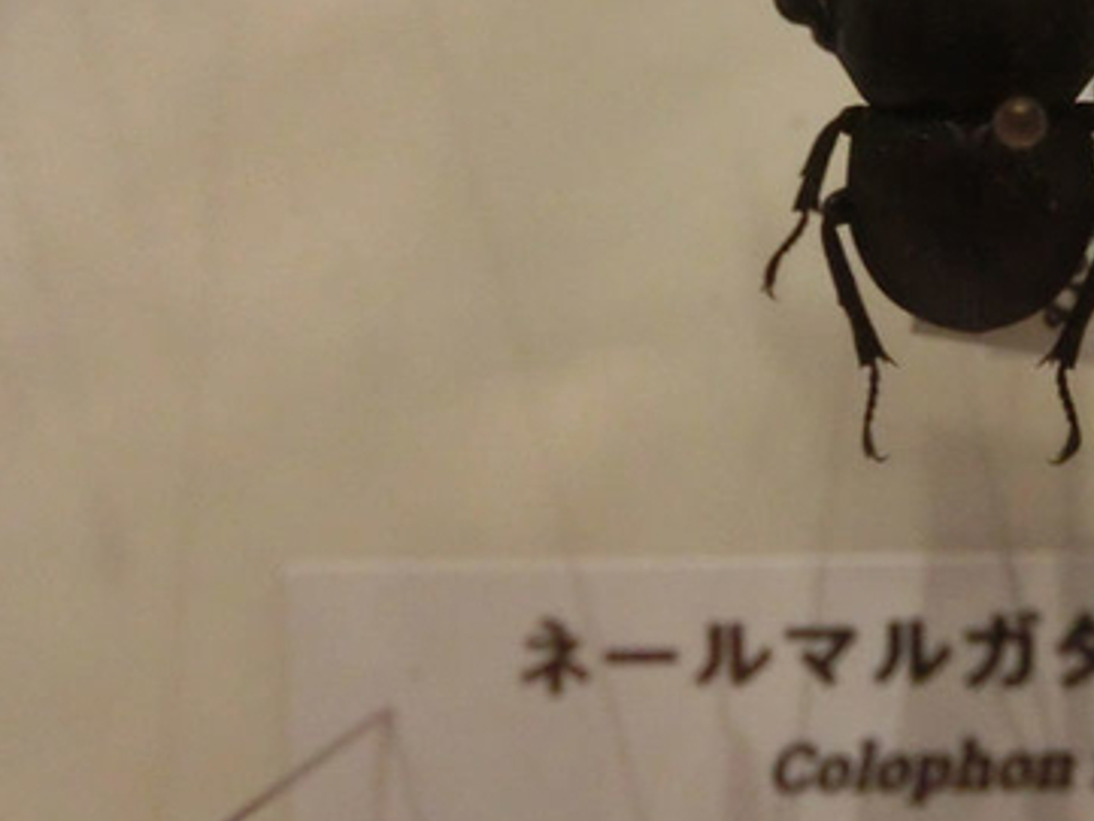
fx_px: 1960
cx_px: 985
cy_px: 318
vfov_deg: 23.6
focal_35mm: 62
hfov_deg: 29.9
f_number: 3
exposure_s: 1/125
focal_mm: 5
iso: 800
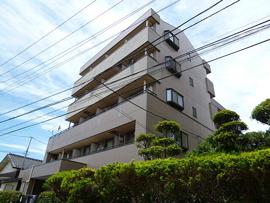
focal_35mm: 24
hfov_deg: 71.6
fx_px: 187
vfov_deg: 56.8
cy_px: 102
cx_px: 135
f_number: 2.5
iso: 100
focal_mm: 4.3
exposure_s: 1/1000
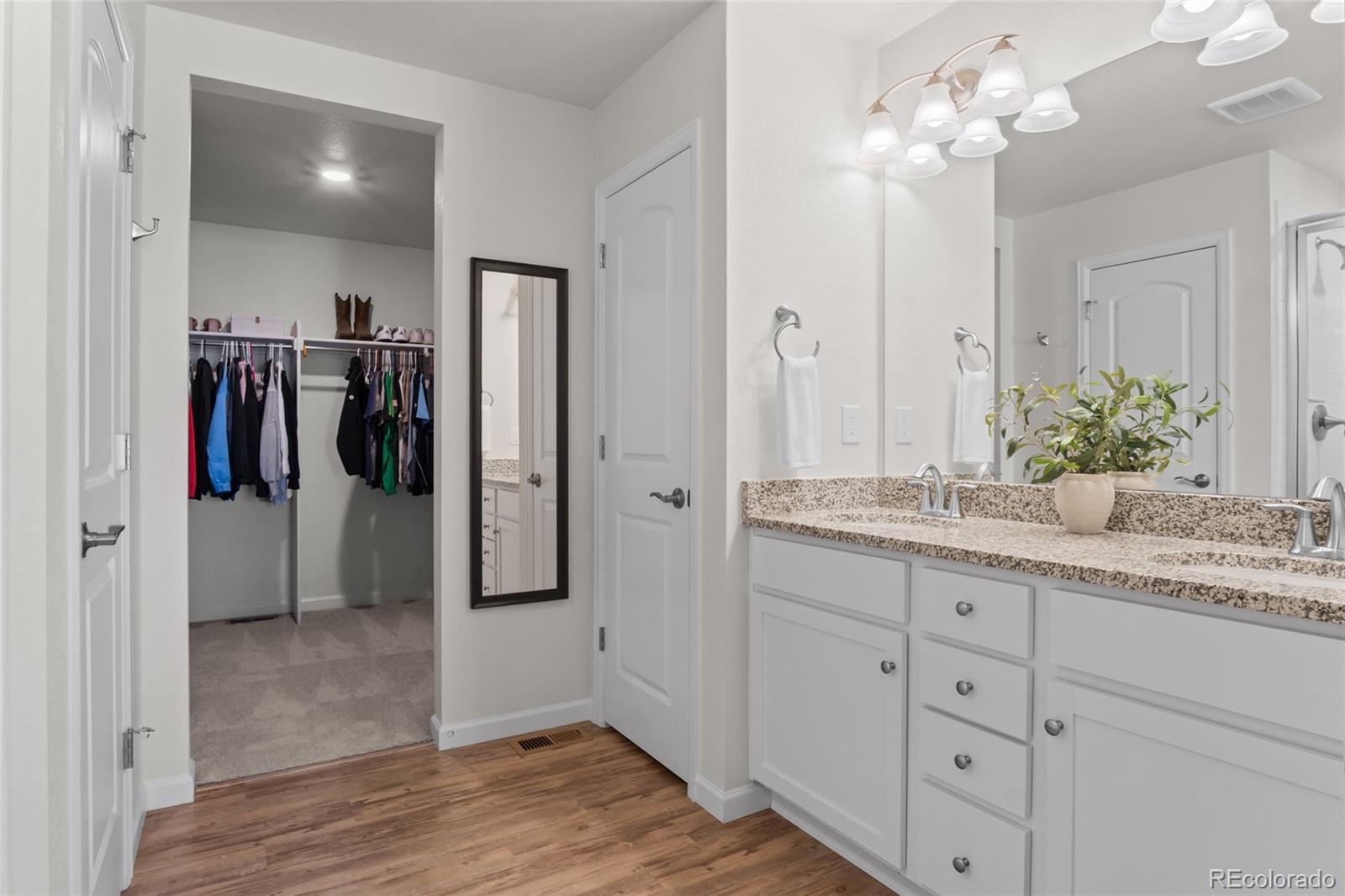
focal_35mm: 18
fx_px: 672
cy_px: 448
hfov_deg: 90.0
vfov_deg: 67.4
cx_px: 672
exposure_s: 1
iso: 250
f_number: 9.5
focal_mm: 12
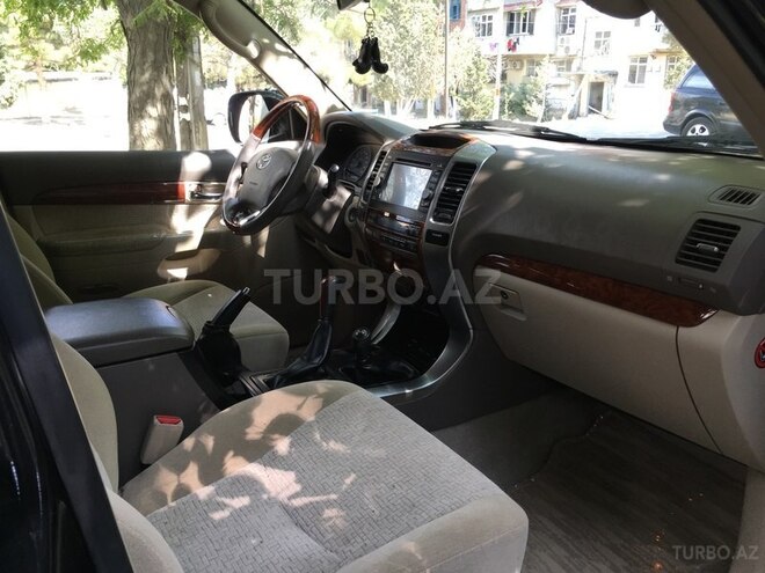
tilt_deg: -18.3
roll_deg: +0.0
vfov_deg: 48.2
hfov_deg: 61.7
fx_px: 641
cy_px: 286
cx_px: 382
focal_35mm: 29
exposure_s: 1/100
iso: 40
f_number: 2.2
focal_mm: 4.15
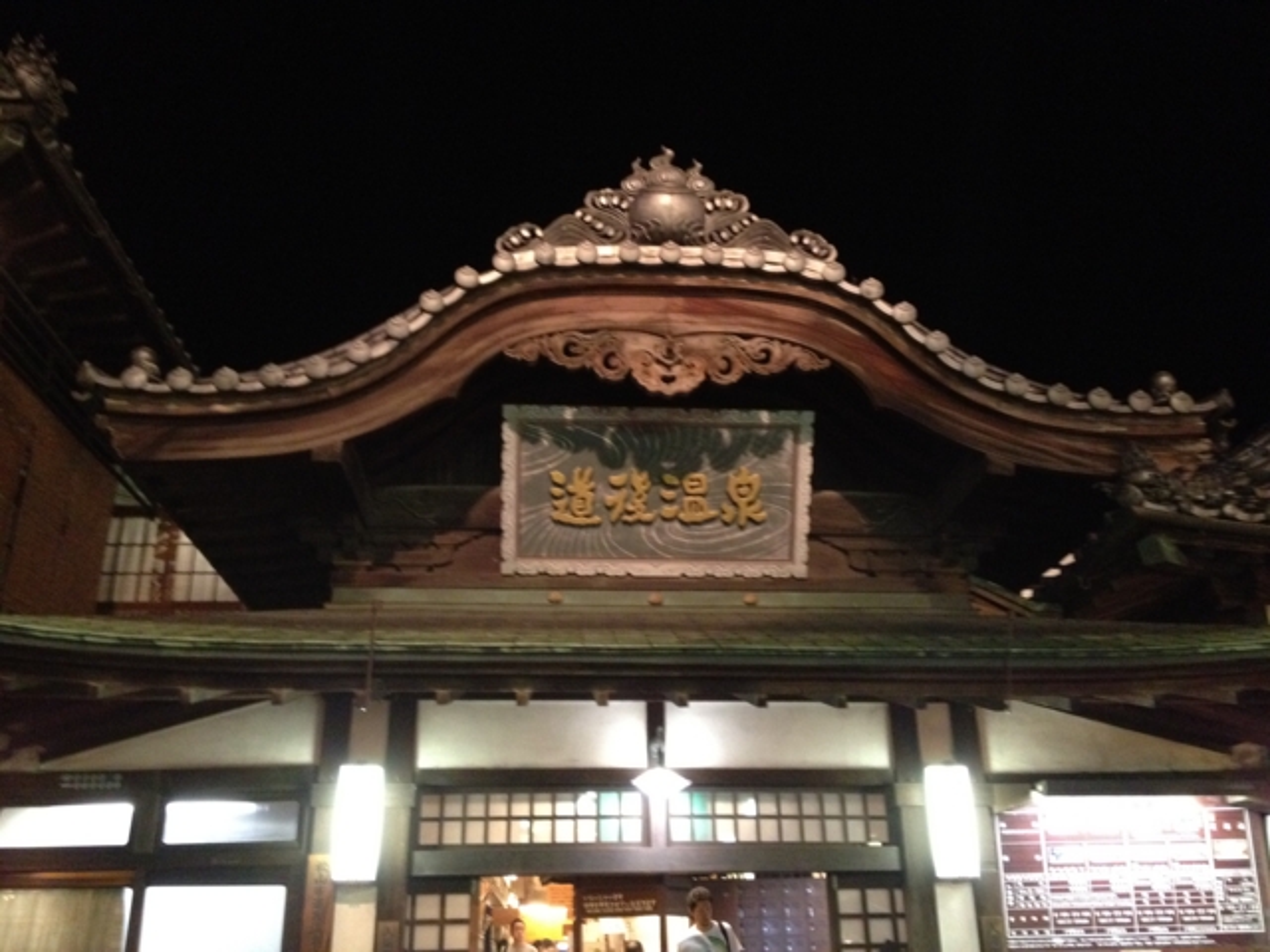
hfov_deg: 52.6
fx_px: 1284
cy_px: 476
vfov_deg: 40.7
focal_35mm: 35
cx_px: 635
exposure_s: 1/15
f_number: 2.4
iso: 500
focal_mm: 4.28
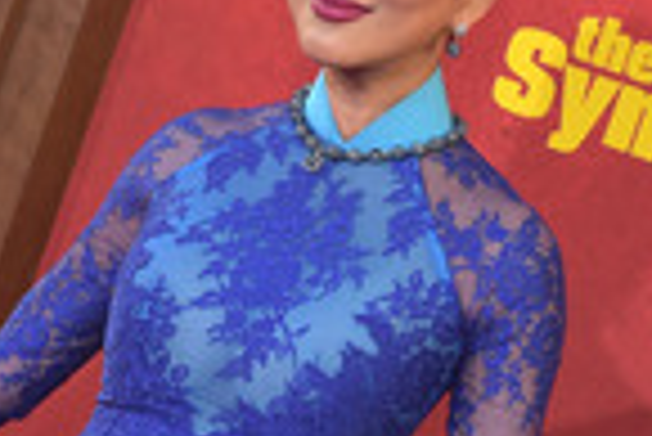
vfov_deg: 6.5
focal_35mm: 211
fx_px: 3825
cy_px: 373
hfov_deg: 9.7
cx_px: 315
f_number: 6.3
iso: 800
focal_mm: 68
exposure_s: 1/1600
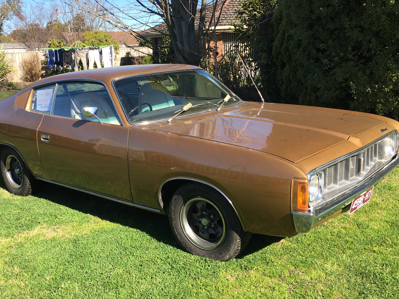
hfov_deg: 47.8
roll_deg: +1.2
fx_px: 450
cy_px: 138
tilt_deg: -12.0
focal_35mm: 39
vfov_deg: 36.8
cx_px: 181
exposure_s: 1/818
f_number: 2.2
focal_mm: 4.15
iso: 25
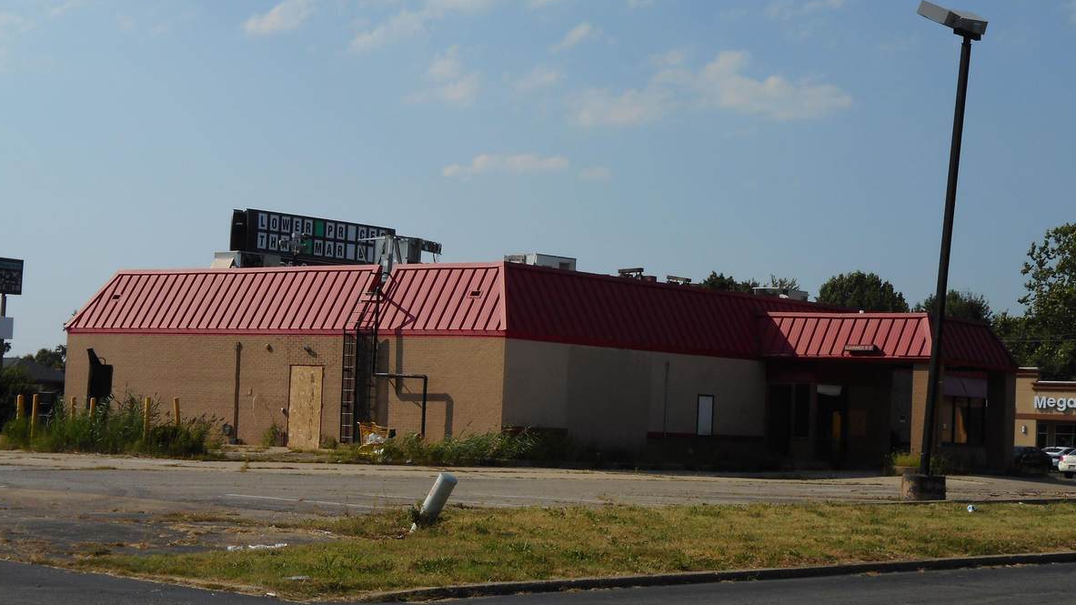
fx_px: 2254
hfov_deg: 26.9
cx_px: 560
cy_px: 307
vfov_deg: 15.3
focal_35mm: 79
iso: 80
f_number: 5.3
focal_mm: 12
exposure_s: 1/800
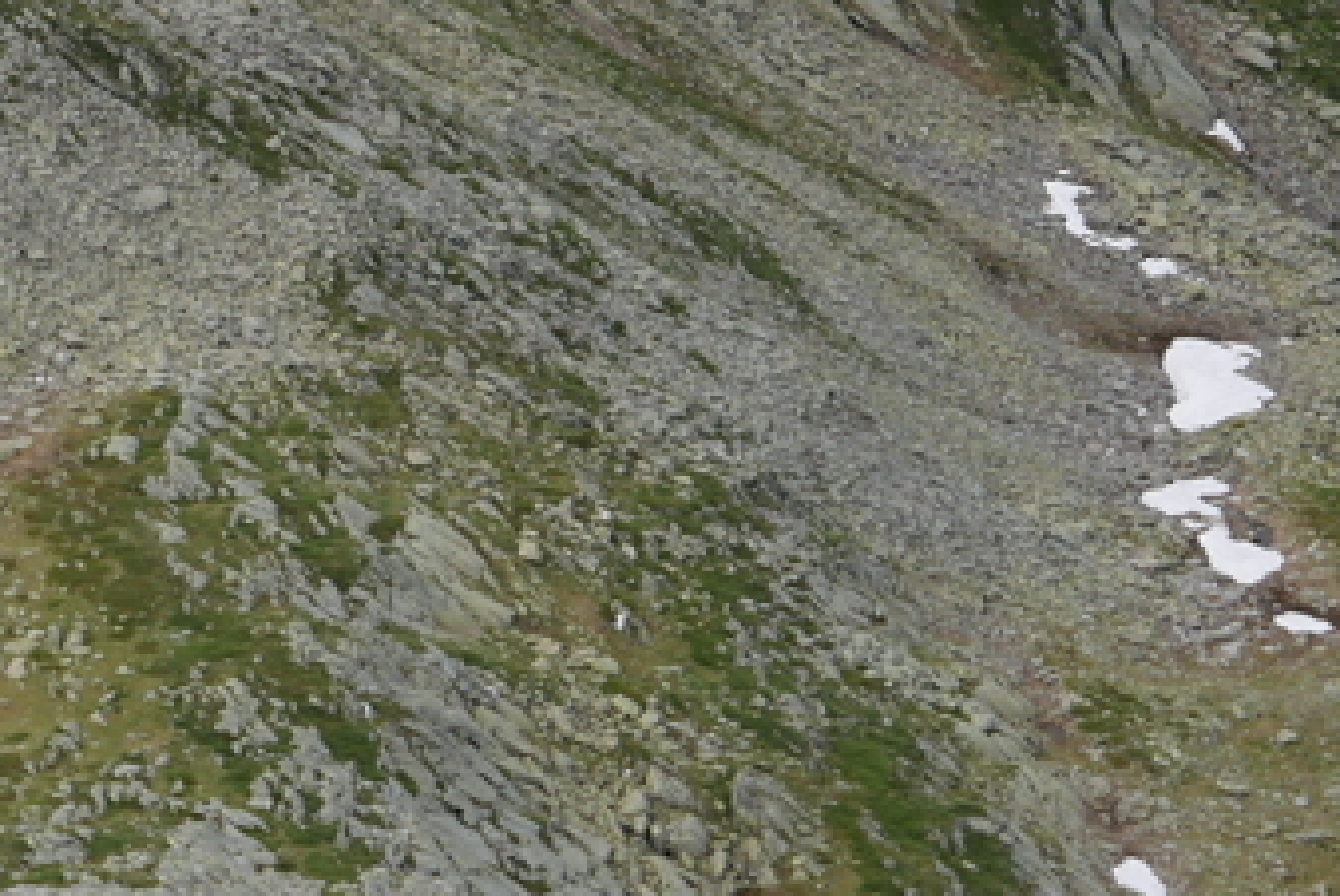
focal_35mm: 131
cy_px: -210
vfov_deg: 10.3
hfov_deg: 15.6
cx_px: 418
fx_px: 4880
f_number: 5.6
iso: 200
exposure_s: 1/320
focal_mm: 16.5
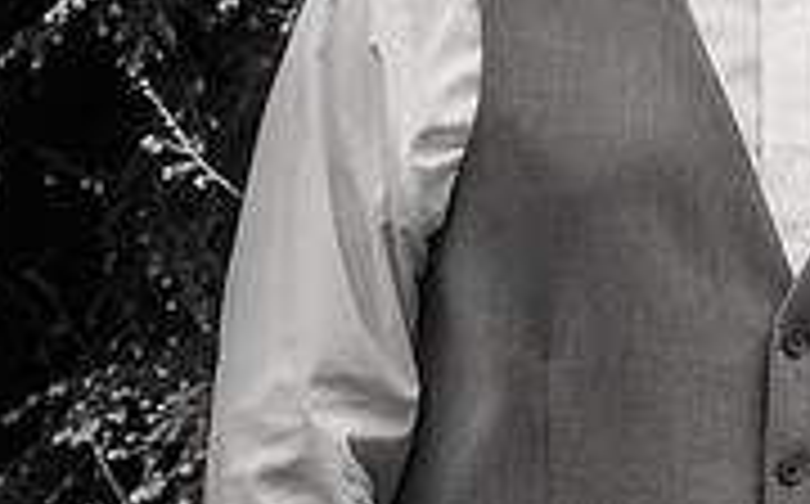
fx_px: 11068
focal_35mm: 502
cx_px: 1278
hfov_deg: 4.2
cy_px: 106
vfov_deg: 2.6
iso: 200
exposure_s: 1/250
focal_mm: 102
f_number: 8
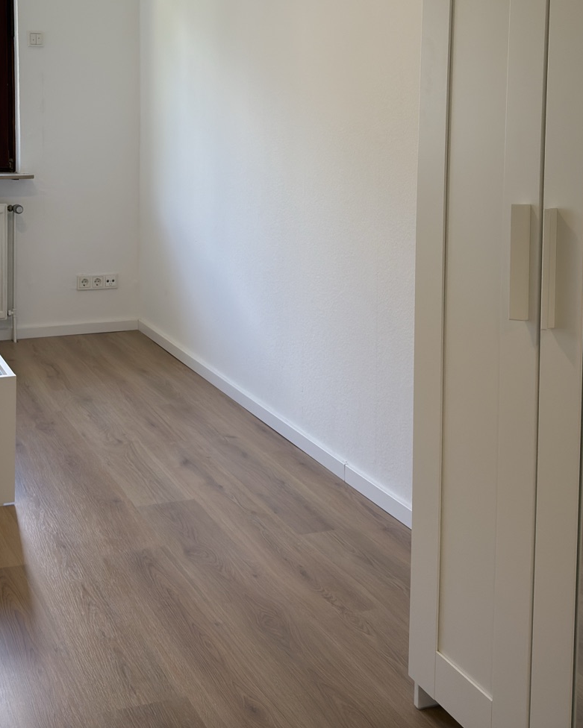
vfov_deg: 37.7
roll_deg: -0.8
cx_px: 224
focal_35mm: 48
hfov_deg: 31.3
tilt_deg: -3.5
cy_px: 172
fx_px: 1035
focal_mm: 6.76
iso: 100
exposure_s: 1/239
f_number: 1.78
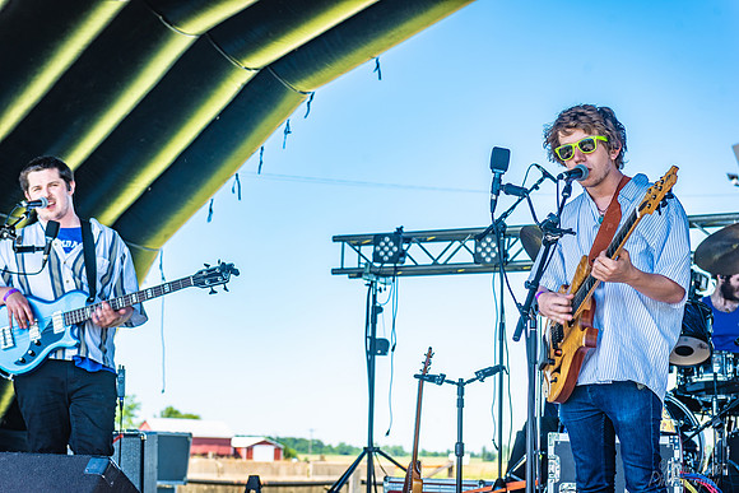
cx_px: 370
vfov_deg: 19.5
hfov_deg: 28.8
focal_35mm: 70
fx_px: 1437
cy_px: 246
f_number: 5.6
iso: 100
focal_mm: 70
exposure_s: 1/160
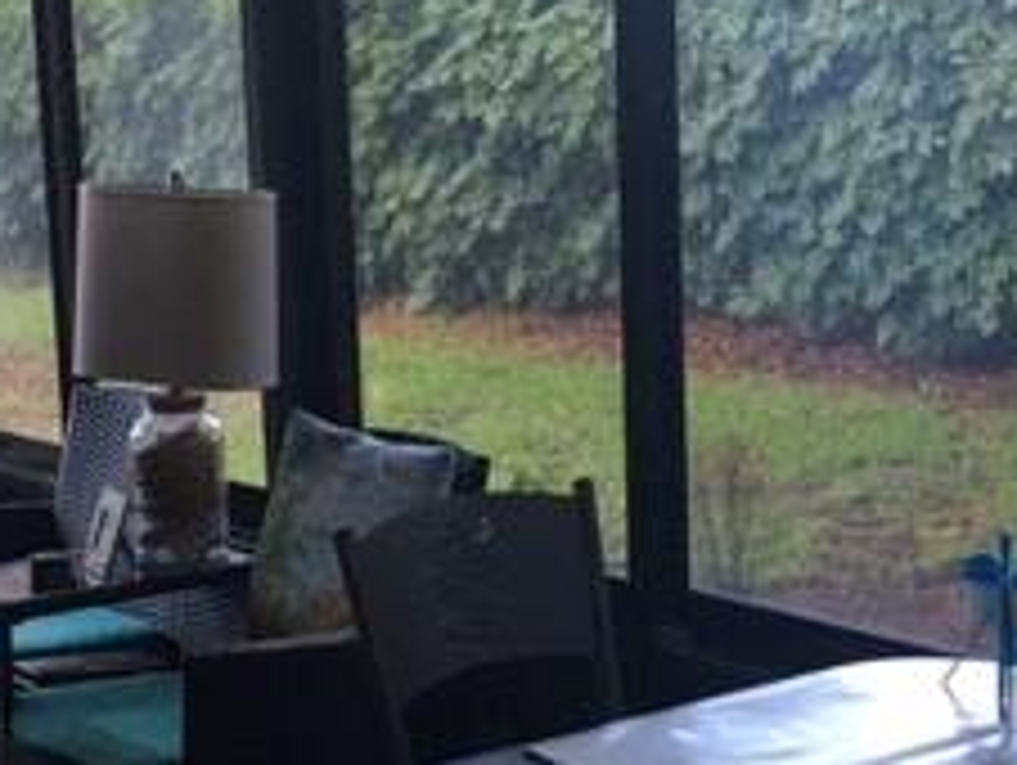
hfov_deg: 23.8
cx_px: 410
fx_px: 2412
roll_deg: +3.4
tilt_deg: -7.5
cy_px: 410
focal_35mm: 82
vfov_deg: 18.0
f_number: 2.2
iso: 32
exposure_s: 1/30
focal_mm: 4.15
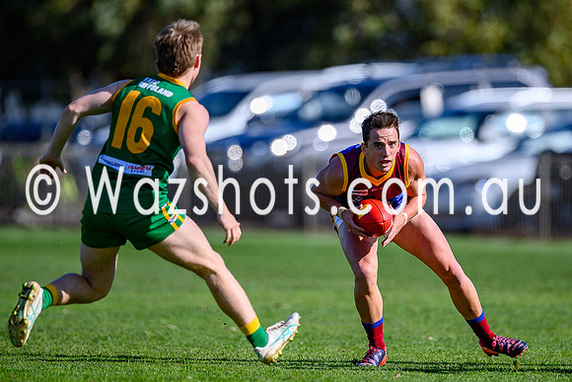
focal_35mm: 694
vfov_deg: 2.0
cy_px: 181
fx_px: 11031
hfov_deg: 3.0
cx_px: 345
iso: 140
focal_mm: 500
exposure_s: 1/2000
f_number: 4
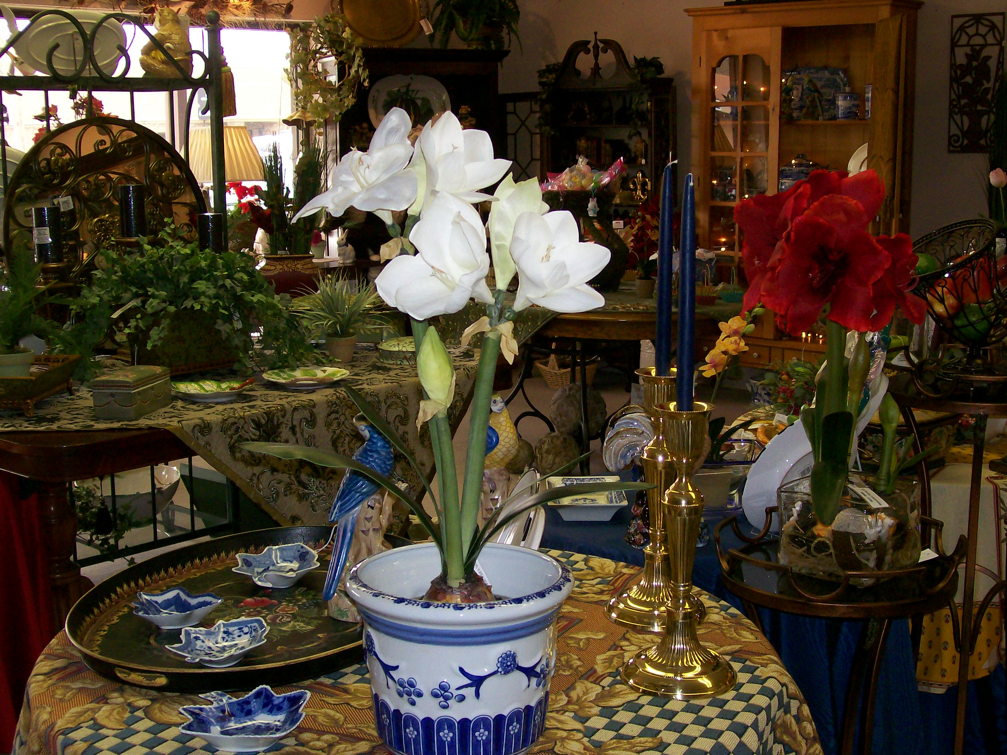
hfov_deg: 40.4
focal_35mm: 47
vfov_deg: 30.9
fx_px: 1367
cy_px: 381
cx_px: 484
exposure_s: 1/73.1
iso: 140
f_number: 3
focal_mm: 7.6
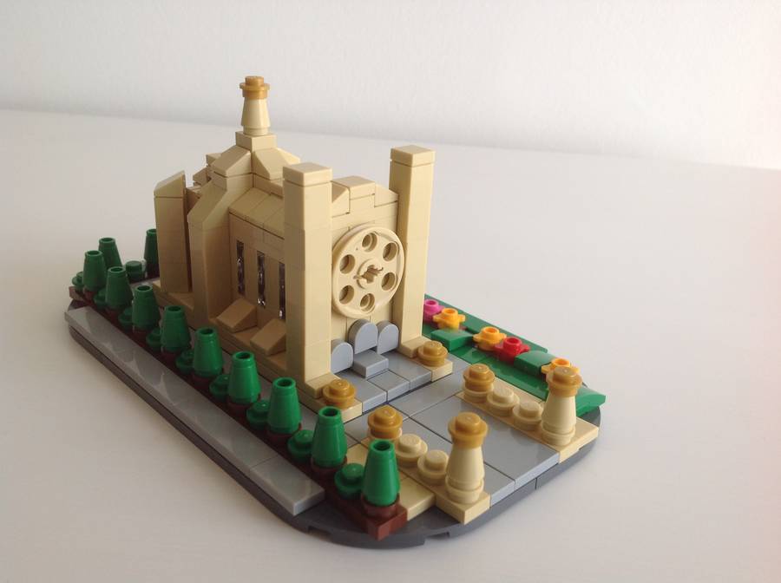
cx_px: 390
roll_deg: -4.9
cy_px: 292
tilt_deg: -24.6
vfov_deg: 40.6
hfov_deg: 52.7
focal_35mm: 35
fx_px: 788
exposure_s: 1/40
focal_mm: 4.28
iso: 50
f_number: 2.4
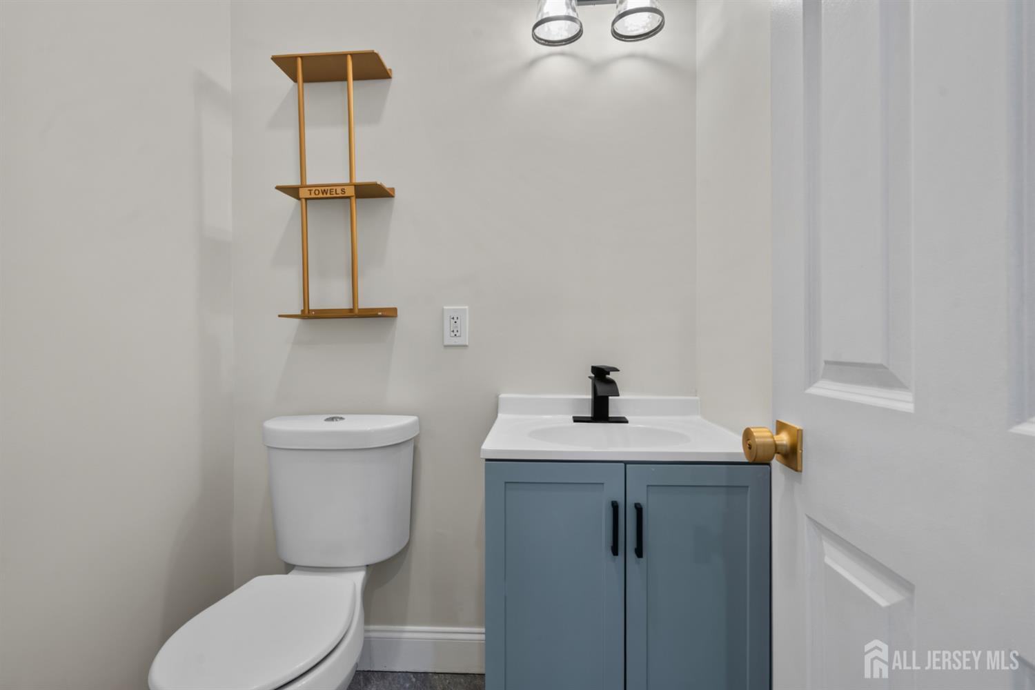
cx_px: 518
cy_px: 345
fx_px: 460
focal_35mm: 16
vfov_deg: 73.7
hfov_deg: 96.7
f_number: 9
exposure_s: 1/2
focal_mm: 16
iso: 160
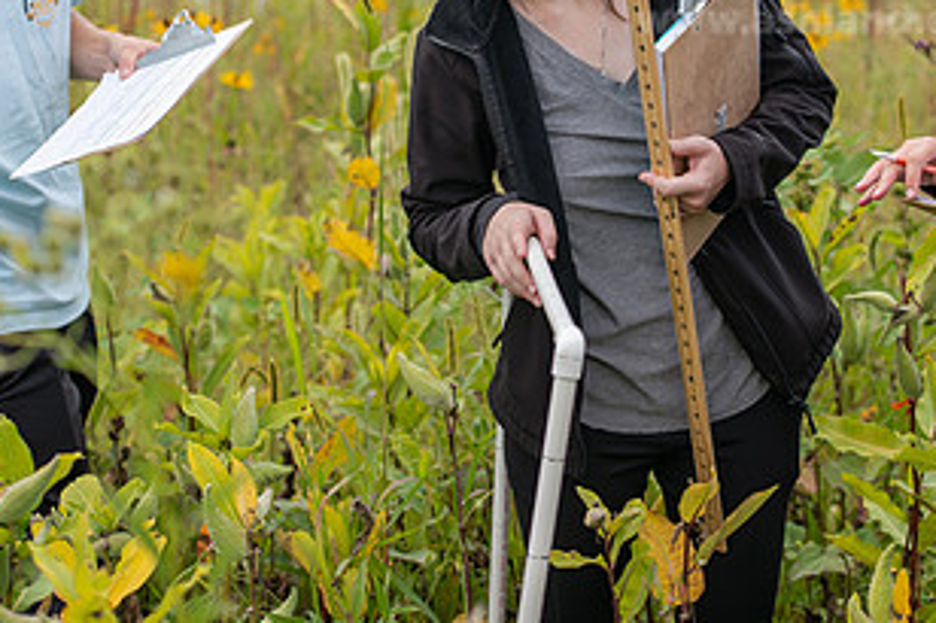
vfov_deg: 10.3
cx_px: 498
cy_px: 84
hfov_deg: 15.5
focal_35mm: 132
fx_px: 3430
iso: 80
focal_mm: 70
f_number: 3.2
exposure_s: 1/320
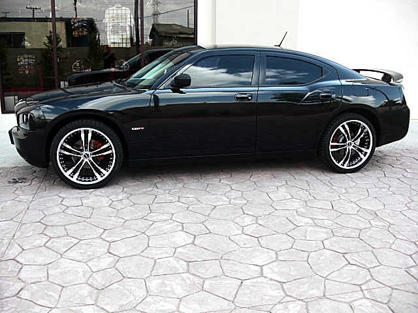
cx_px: 209
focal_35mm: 36
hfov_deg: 51.4
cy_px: 156
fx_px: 435
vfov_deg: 39.7
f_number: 2.8
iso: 50
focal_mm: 6.3
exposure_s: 1/100
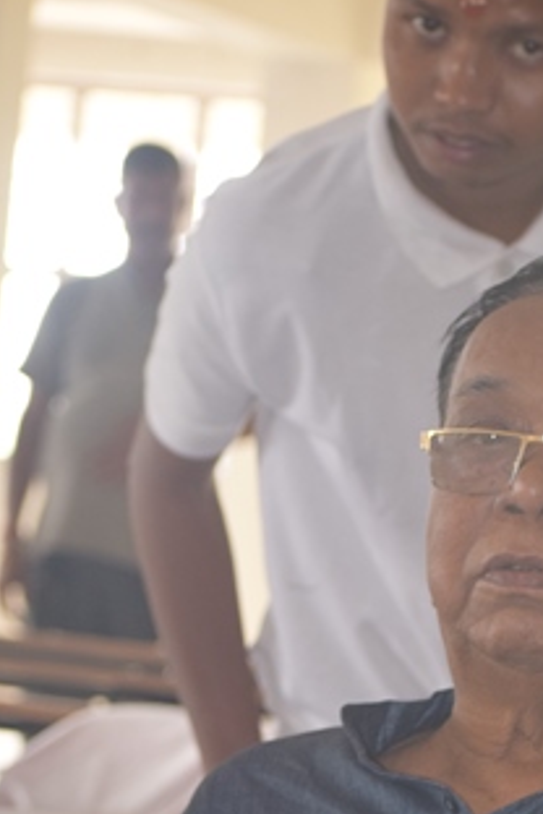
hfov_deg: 6.8
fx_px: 4570
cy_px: 738
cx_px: 473
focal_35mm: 202
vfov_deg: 10.1
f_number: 4.5
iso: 900
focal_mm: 70
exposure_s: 1/60
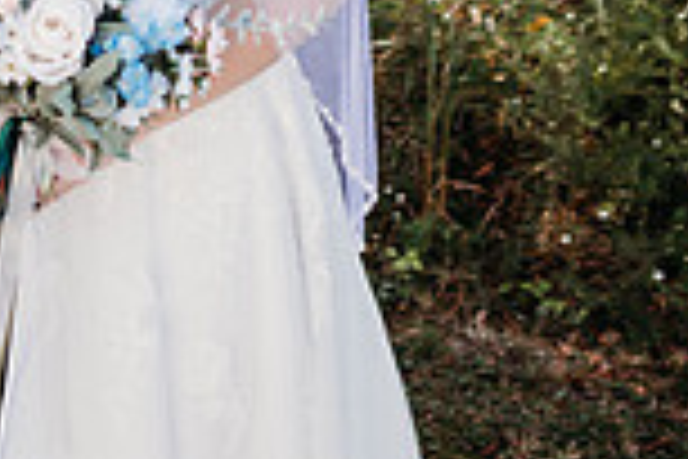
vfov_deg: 13.5
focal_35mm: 91
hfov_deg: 20.9
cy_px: -367
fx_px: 1739
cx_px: -135
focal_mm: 24
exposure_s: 1/800
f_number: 2.2
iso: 100
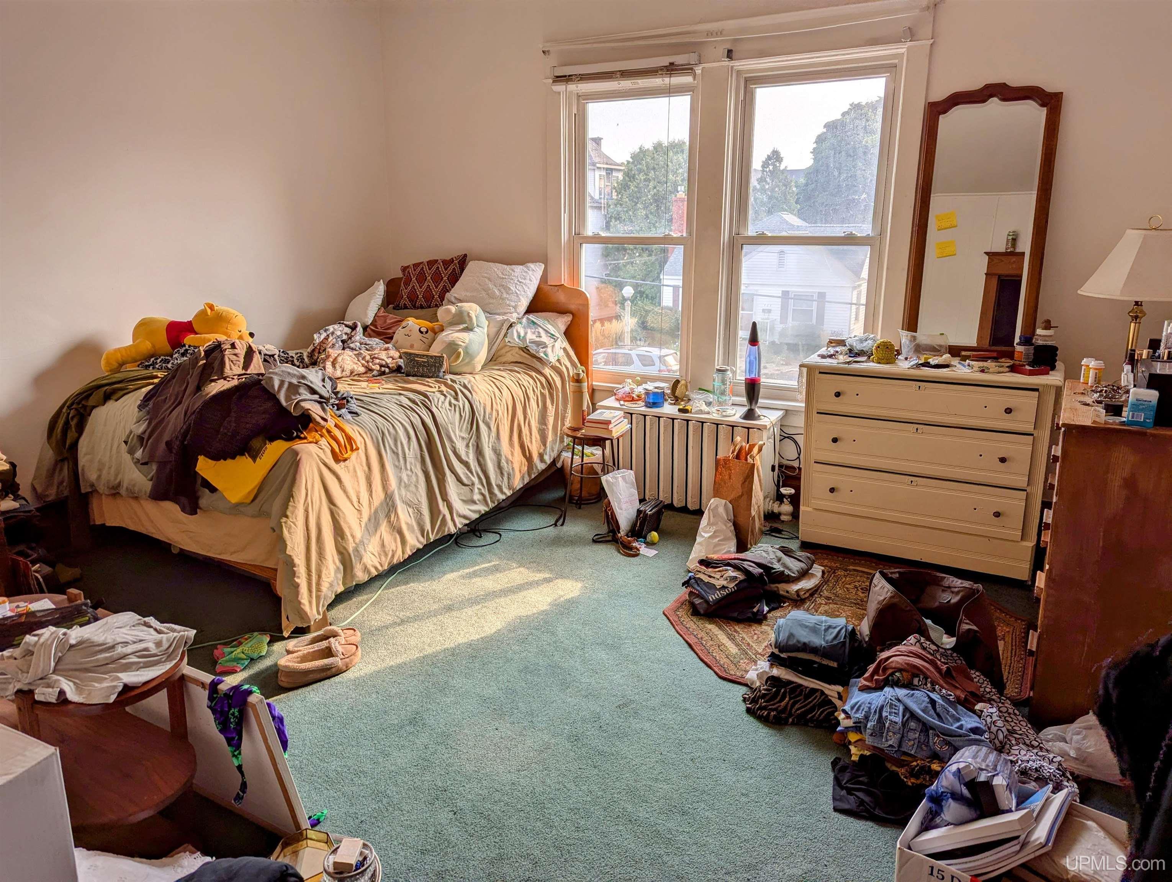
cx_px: 586
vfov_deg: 56.9
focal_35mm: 24
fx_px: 814
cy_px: 441
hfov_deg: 71.5
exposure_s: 1/587
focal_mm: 6.81
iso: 41
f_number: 1.85
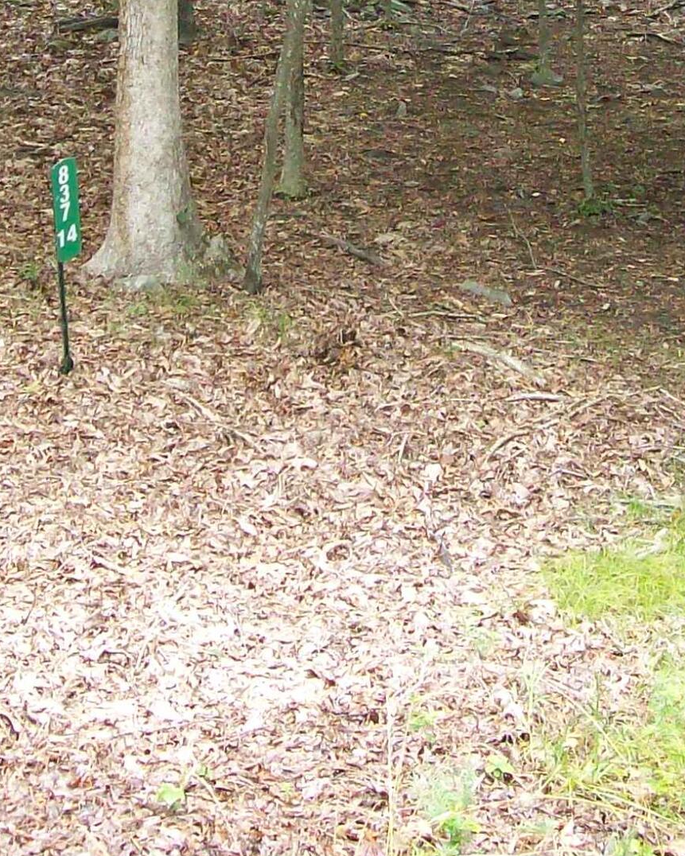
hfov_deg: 15.7
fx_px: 2483
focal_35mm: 98
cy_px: 16
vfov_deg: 19.1
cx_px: 390
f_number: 2.7
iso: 200
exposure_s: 1/126
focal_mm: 6
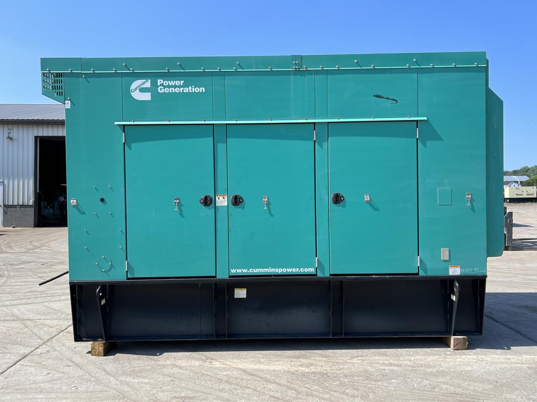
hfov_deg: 67.3
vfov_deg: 53.1
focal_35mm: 26
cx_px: 268
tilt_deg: +0.9
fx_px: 403
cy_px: 201
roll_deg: +0.3
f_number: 1.5
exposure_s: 1/2353
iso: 50
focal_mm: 5.7
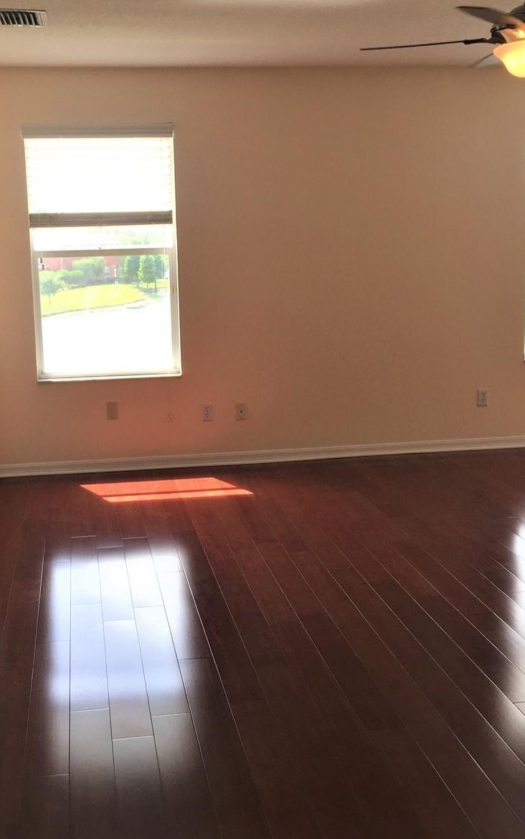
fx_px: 961
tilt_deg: -10.7
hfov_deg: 30.5
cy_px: 417
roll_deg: +0.3
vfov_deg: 47.2
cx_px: 219
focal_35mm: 42
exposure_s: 1/159
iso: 32
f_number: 2.2
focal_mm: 4.15
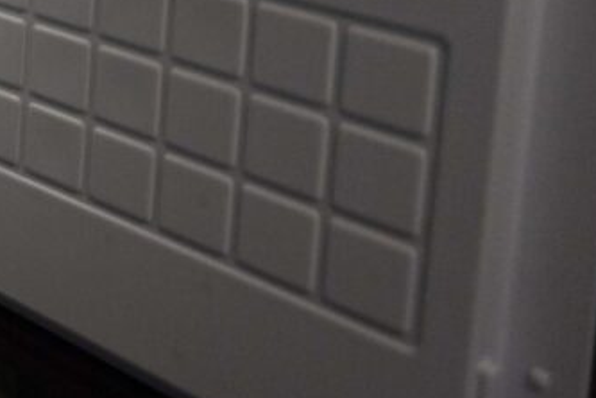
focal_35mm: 86
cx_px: -295
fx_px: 1424
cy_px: -146
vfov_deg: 15.0
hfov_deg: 20.3
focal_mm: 28
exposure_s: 1/160
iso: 5000
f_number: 4
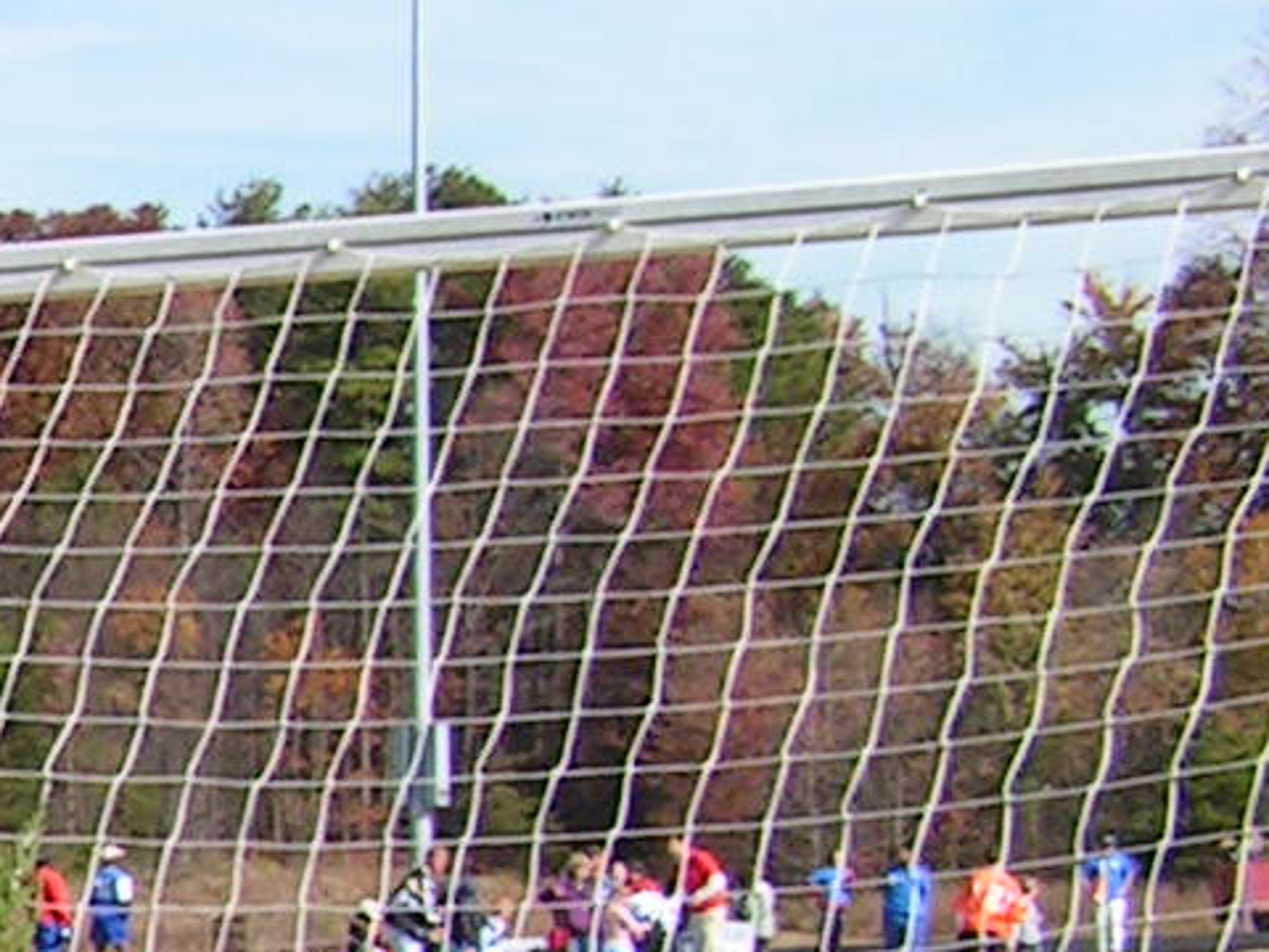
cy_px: 1277
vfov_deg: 8.1
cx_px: -1703
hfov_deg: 9.8
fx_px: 6599
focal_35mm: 180
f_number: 5.6
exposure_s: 1/200
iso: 50
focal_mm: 6.3
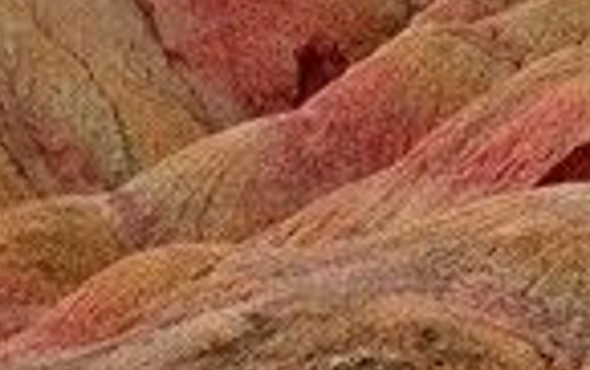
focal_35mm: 504
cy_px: -547
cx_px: 98
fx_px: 8113
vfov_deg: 2.6
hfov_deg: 4.2
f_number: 6.3
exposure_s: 1/500
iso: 100
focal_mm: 70
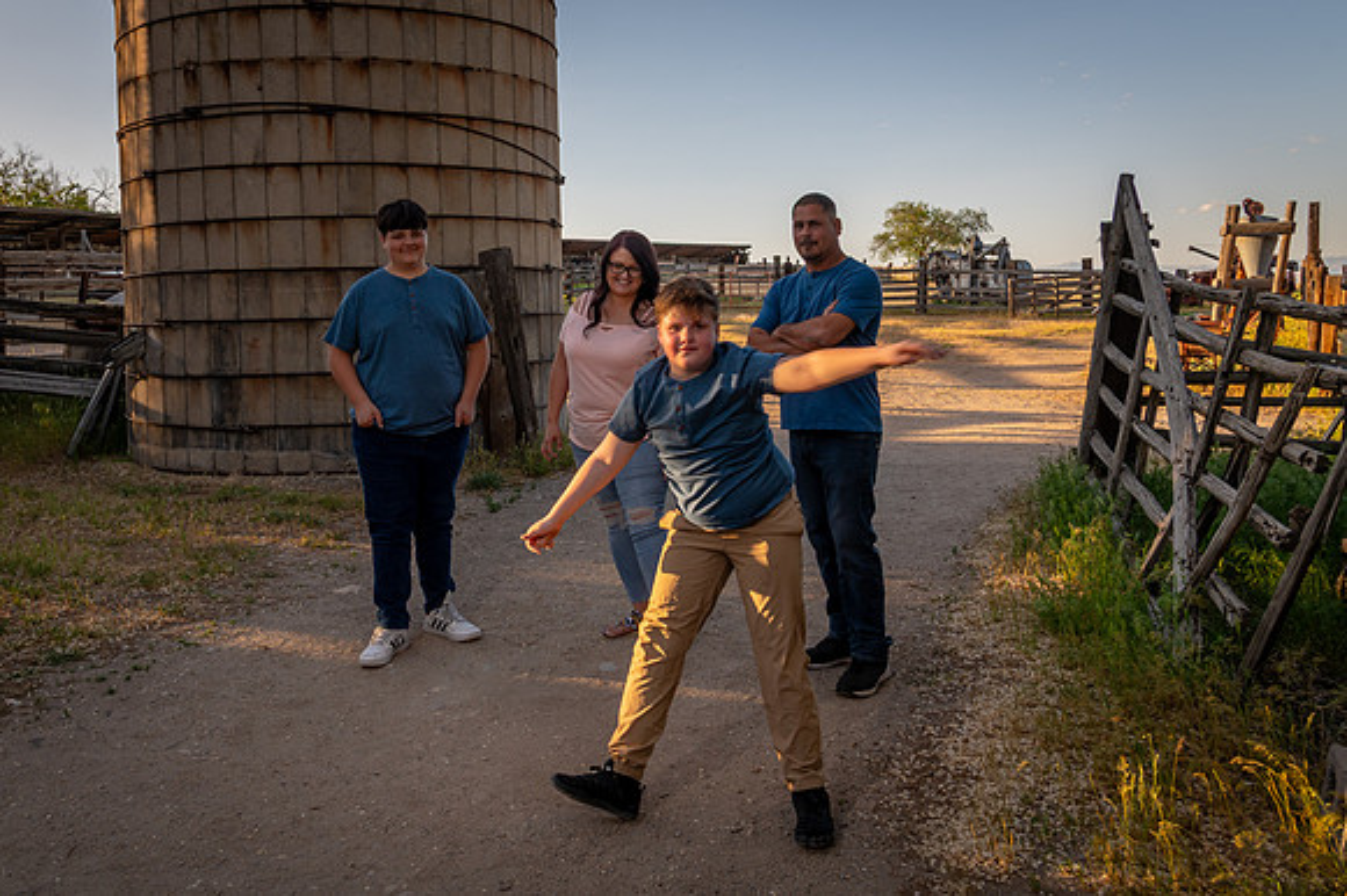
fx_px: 1174
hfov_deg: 59.3
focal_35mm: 31
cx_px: 557
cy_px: 325
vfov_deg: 41.4
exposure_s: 1/200
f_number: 8
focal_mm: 24
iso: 200
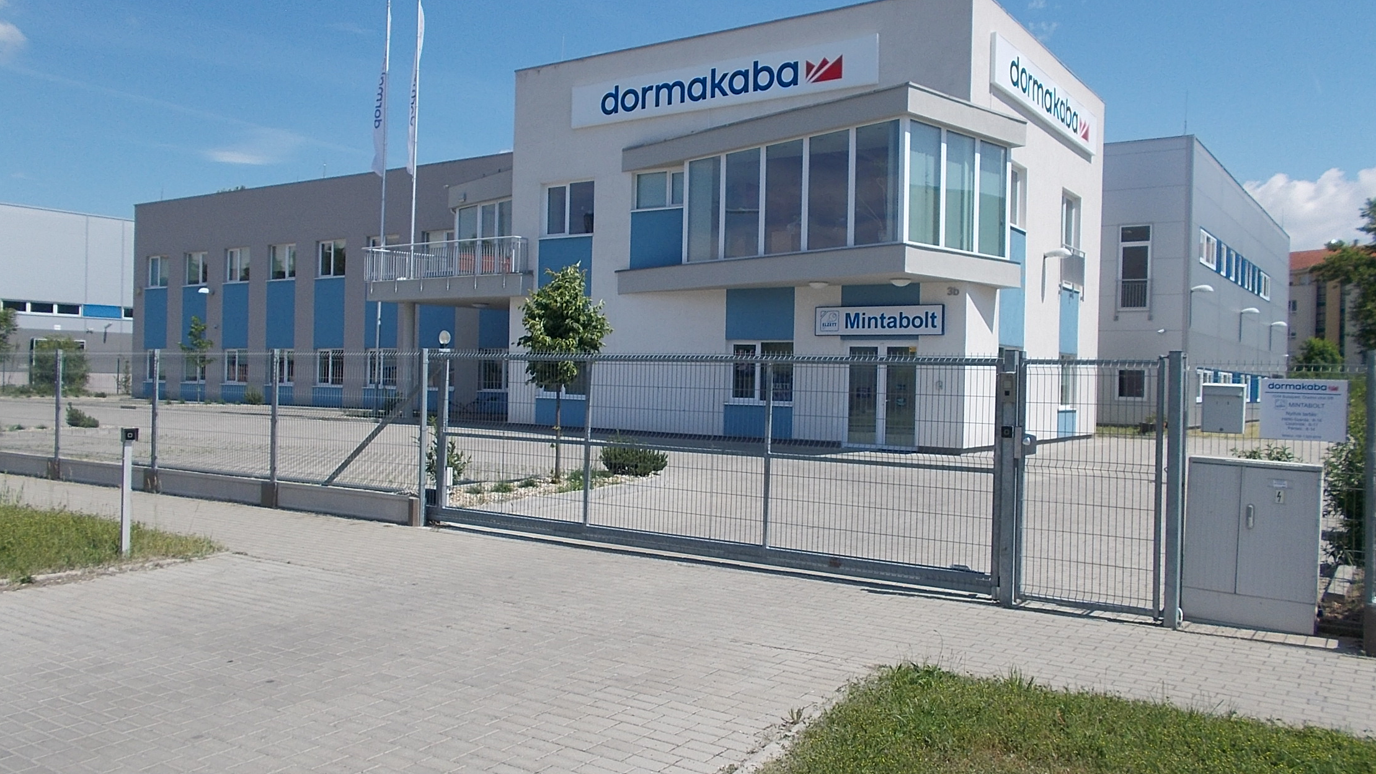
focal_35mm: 29
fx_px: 1058
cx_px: 698
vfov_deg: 40.2
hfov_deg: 66.1
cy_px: 382
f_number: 8
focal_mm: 4.6
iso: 80
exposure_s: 1/200
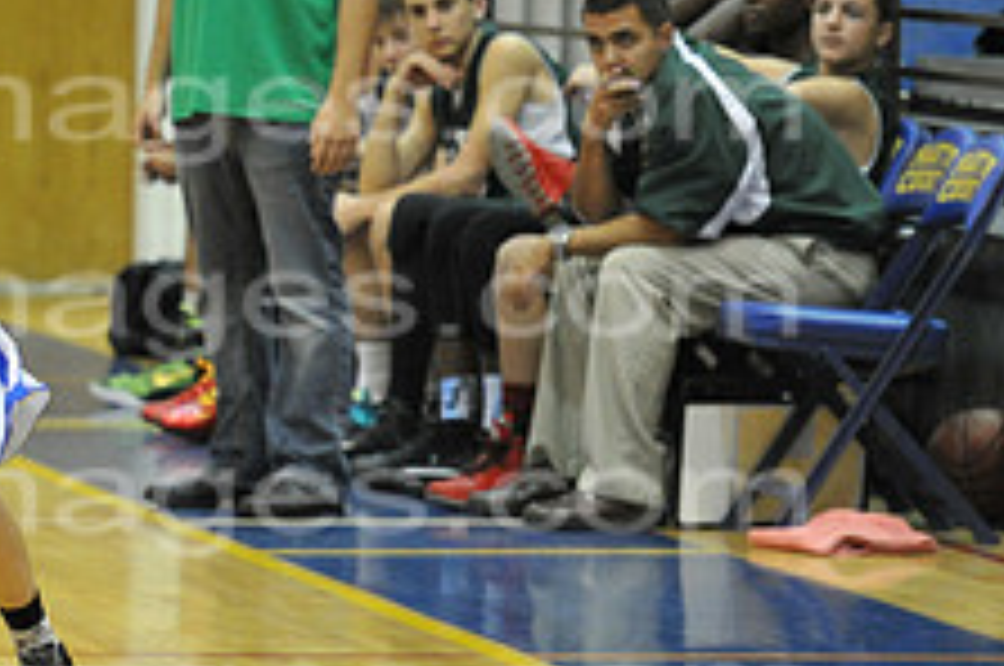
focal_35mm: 417
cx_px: -207
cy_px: 207
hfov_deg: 4.9
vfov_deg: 3.3
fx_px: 11613
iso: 5000
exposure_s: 1/400
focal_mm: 160
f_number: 3.2
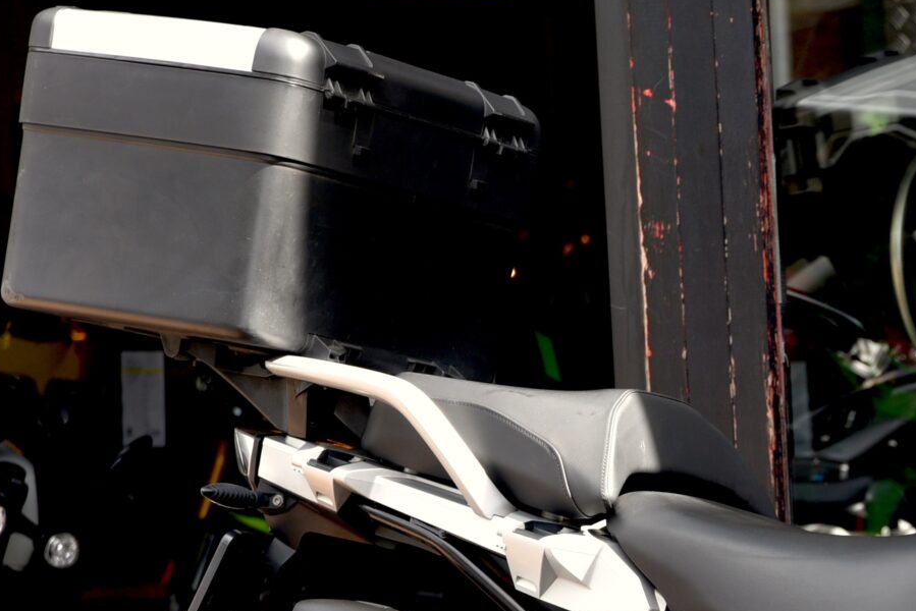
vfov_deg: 7.3
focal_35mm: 188
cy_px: 682
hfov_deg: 10.7
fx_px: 4785
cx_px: 1133
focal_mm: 66
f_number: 5.6
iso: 200
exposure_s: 1/125
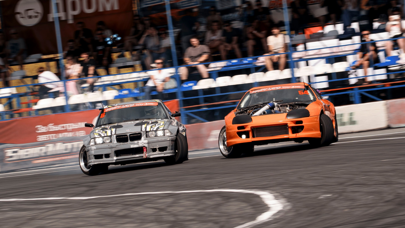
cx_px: 212
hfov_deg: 7.0
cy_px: 114
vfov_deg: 3.9
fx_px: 3319
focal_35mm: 309
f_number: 10
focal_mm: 140
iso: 100
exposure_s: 1/125
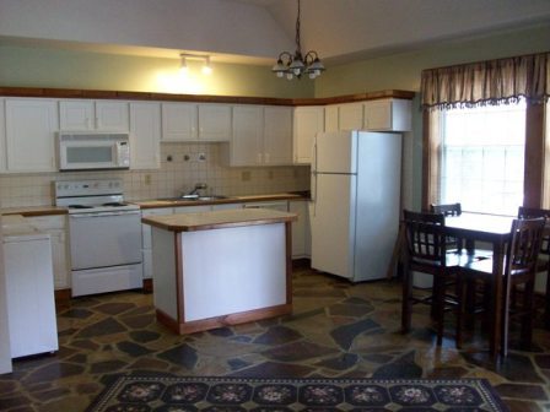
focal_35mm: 34
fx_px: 540
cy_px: 206
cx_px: 275
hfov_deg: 54.0
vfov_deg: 41.8
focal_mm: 5.7
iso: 160
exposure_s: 1/20.1
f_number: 2.8
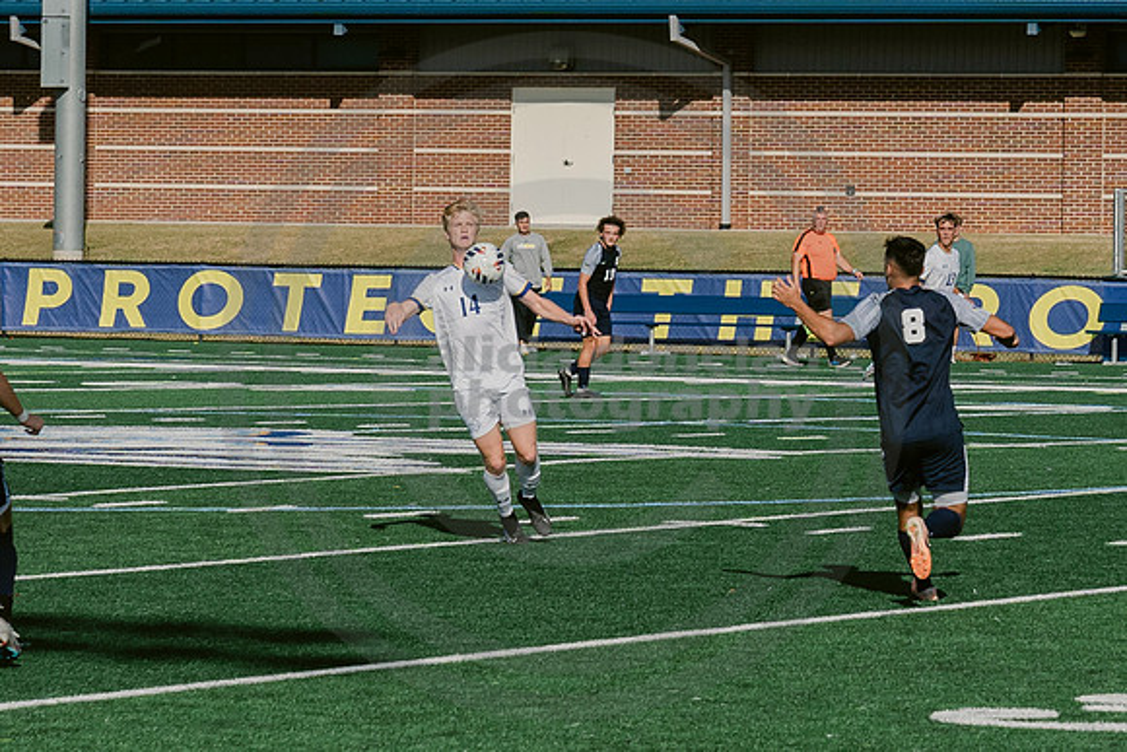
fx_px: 7506
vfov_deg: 5.7
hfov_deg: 8.6
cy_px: 404
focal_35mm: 240
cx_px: 732
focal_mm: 70
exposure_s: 1/4000
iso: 640
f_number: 5.6
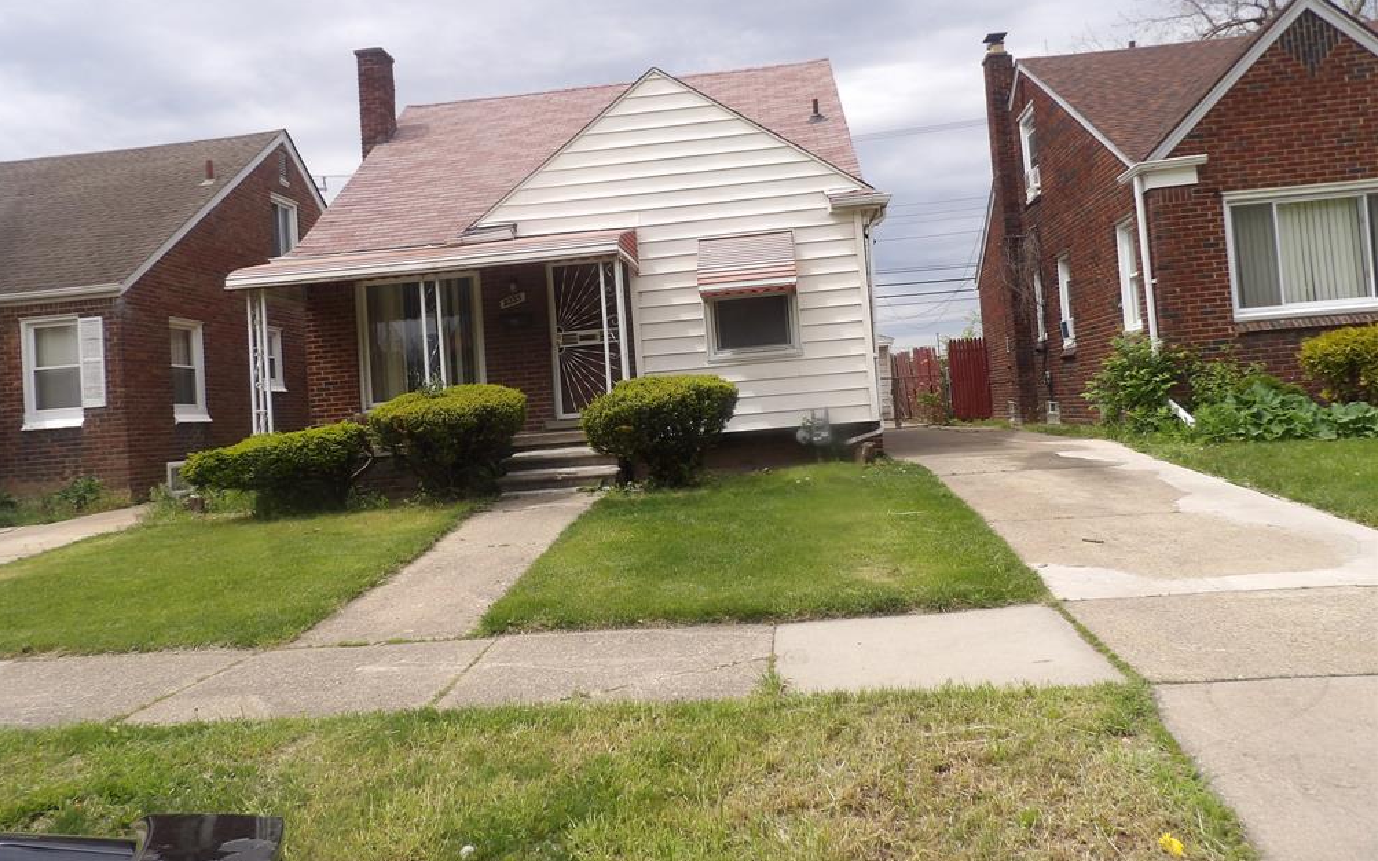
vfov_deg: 47.5
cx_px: 675
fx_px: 976
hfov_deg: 70.4
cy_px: 388
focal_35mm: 26
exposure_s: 1/971
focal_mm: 4.3
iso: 100
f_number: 3.2
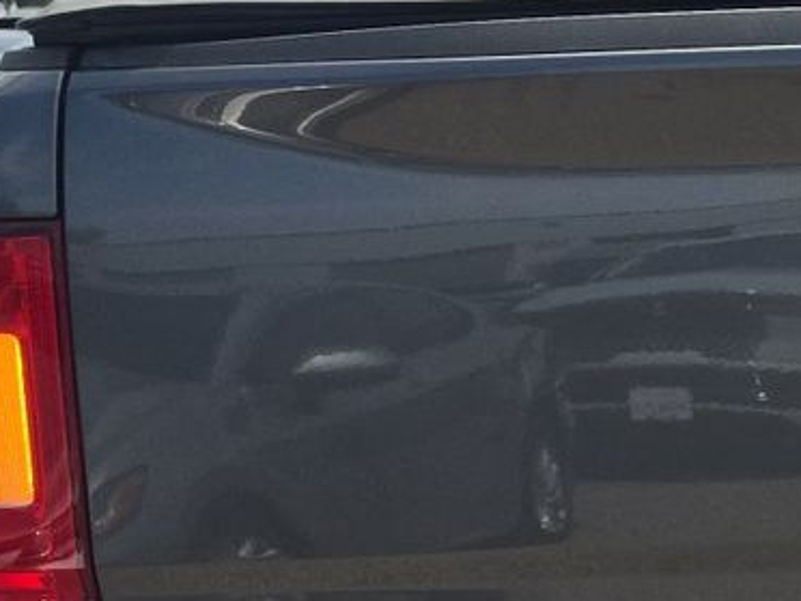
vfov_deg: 14.9
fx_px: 2291
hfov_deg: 18.5
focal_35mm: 99
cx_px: 1038
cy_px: 399
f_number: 1.4
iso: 58
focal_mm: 6.5
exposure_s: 1/7940
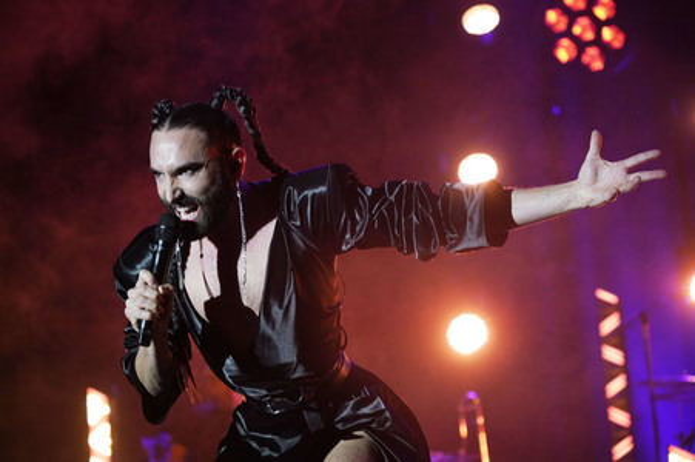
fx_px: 1910
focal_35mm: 99
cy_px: 231
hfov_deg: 20.6
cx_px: 348
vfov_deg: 13.8
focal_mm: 99
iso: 2000
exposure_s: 1/250
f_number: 4.5
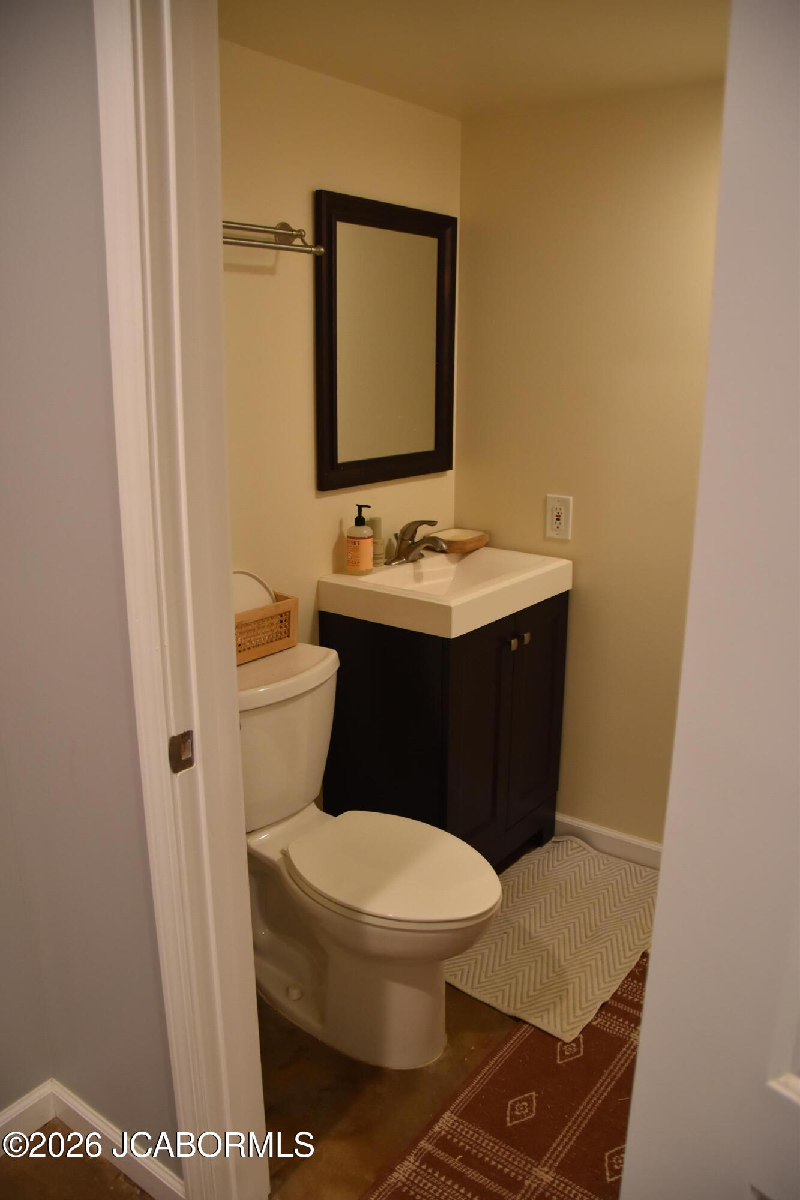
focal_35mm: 27
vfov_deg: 67.4
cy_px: 600
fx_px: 900
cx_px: 400
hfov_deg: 47.9
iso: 1000
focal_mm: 18
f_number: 3.5
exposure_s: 1/60
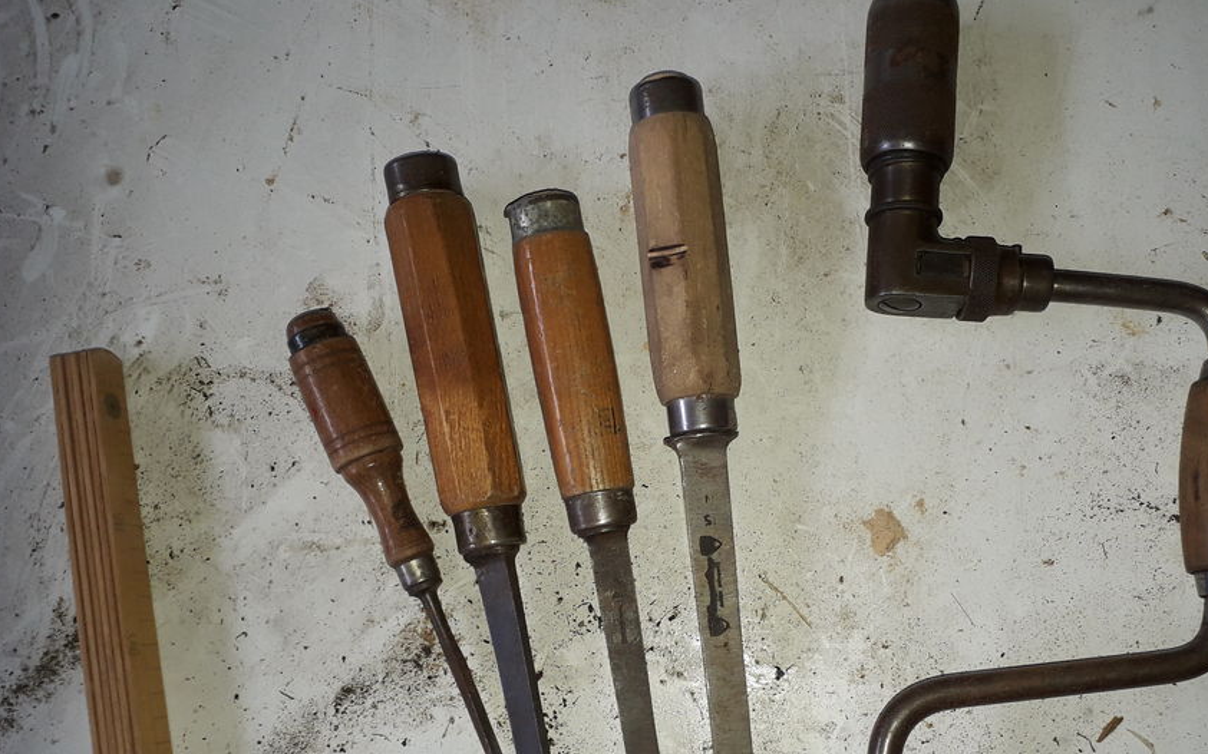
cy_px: 512
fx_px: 1119
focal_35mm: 34
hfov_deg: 56.6
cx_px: 656
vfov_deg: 36.8
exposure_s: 1/50
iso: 64
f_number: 1.9
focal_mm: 3.6
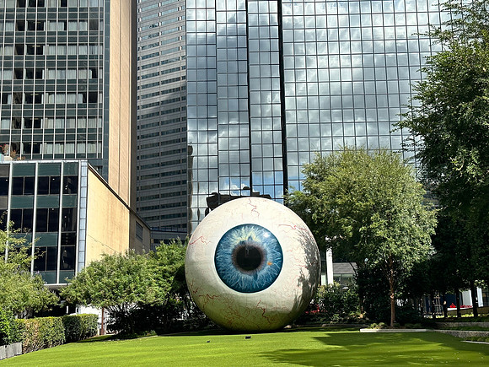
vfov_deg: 30.3
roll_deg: +0.6
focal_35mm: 48
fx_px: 678
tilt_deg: +10.9
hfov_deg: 39.7
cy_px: 184
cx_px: 244
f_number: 1.78
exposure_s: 1/3876
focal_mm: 6.86
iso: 64
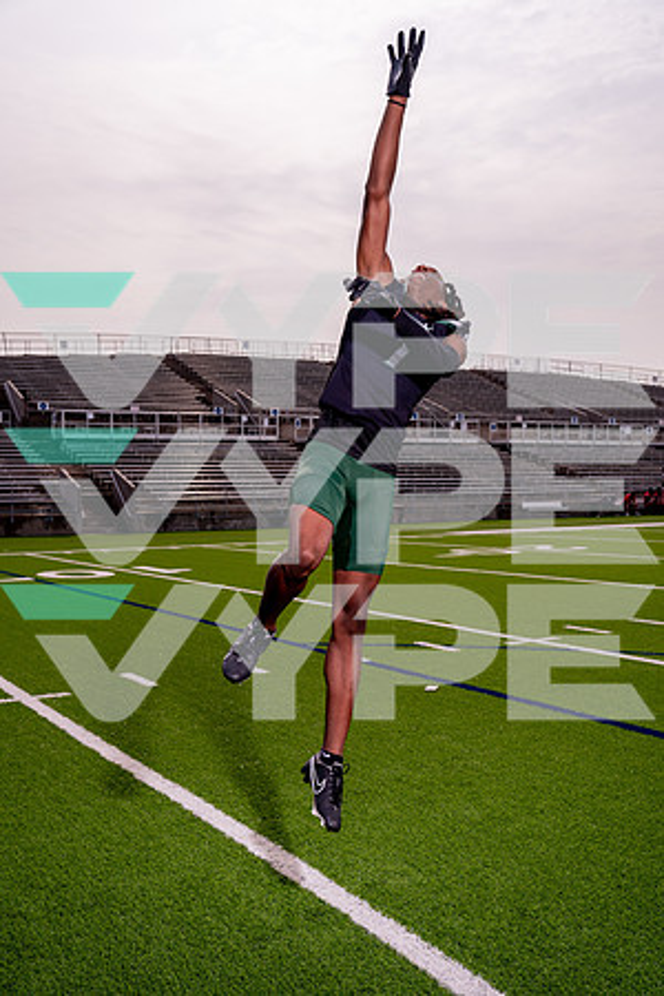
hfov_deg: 35.1
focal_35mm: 38
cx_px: 332
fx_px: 1051
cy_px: 498
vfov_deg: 50.7
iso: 100
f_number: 5.6
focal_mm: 38
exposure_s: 1/1250
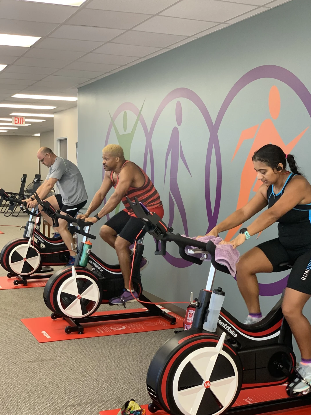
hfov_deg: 27.5
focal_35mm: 53
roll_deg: -0.3
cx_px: 156
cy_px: 211
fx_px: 635
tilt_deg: -3.6
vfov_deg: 36.2
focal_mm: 6
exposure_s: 1/63
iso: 125
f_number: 2.4
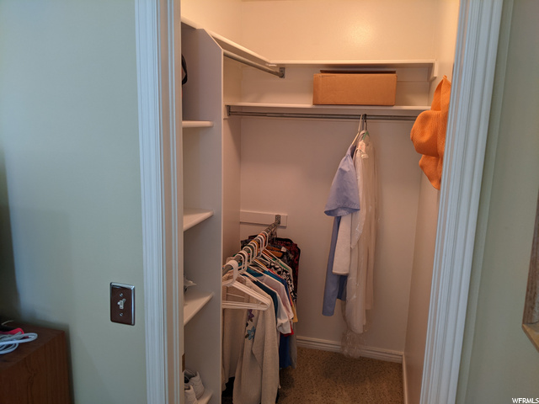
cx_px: 270
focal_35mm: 27
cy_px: 202
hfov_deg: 65.3
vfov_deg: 51.4
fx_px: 420
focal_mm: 4.44
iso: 74
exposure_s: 1/30
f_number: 1.8
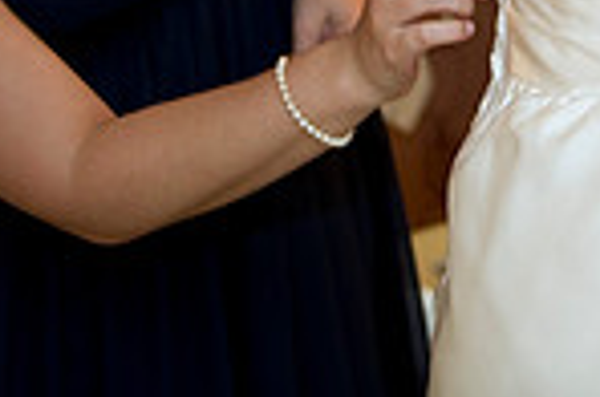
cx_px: 592
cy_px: -377
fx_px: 2478
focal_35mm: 149
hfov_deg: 13.6
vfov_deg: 8.7
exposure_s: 1/125
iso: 640
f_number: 2.8
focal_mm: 38
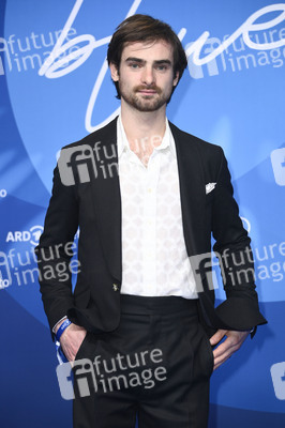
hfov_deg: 11.8
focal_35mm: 116
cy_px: 214
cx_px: 142
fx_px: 1380
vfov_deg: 17.7
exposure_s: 1/250
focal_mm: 116
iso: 1250
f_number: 5.6
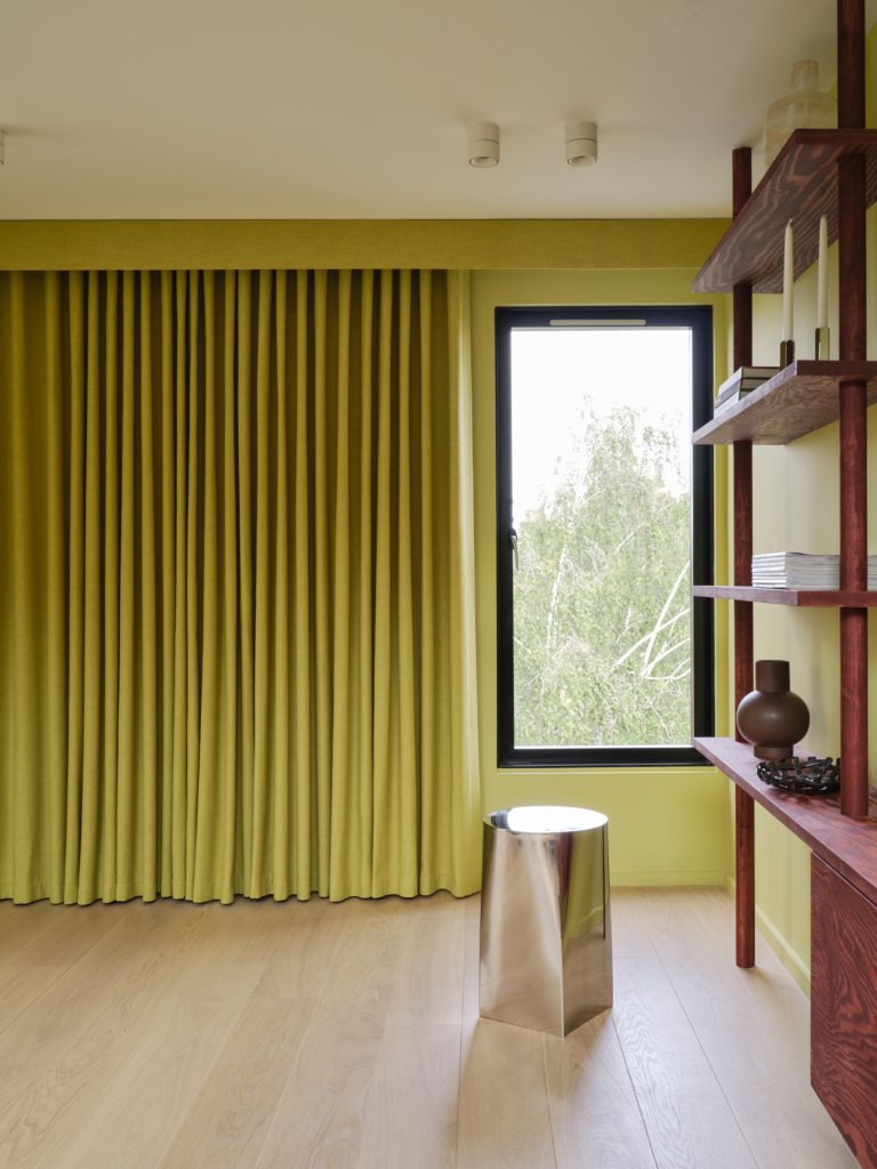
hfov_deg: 42.9
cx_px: 438
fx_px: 1115
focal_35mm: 33
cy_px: 584
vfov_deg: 55.4
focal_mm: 41.1
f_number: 11
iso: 400
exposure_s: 1/6
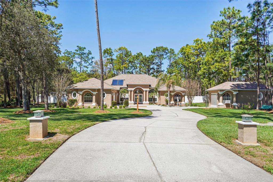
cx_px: 136
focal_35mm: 27
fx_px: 205
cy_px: 91
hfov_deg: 67.4
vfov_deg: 47.9
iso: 100
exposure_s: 1/350
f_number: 8
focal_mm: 18
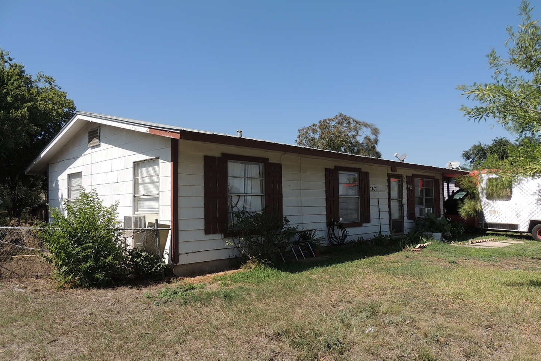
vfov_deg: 51.3
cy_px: 192
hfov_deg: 71.5
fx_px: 376
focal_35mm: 25
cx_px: 270
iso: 100
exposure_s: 1/1600
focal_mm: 4.3
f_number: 3
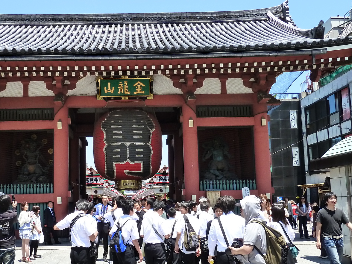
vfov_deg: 41.5
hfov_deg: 53.4
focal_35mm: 34
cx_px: 132
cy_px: 166
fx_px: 346
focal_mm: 4.1
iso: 200
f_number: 4
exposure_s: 1/250
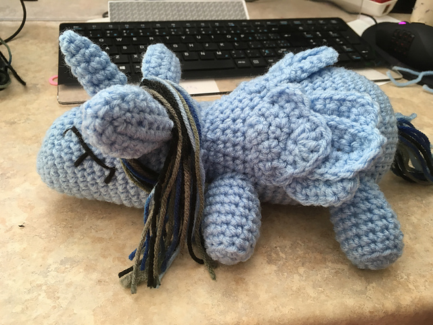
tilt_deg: -38.2
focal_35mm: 29
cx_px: 216
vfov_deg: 48.2
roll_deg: -3.5
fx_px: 363
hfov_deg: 61.7
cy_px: 162
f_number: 2.2
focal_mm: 4.15
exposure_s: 1/30
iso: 64
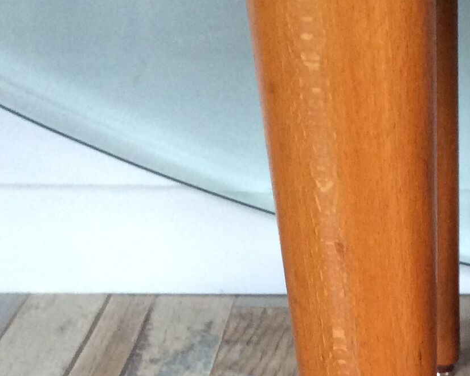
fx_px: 1363
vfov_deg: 15.1
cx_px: 524
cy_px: 473
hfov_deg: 18.8
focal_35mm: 98
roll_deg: -0.6
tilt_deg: -27.5
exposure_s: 1/25
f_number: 2.4
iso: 125
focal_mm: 3.3
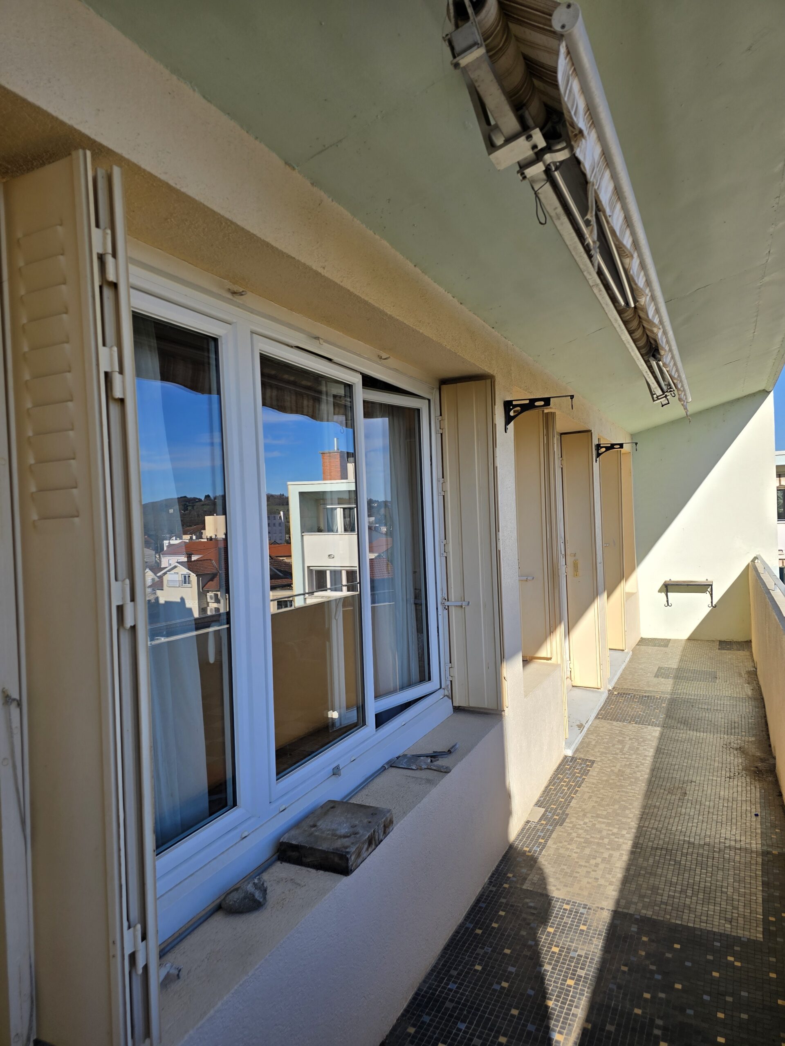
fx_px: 695
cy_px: 523
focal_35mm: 23
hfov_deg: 58.9
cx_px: 392
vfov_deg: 73.9
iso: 12
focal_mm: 6.3
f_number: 1.7
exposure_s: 1/952
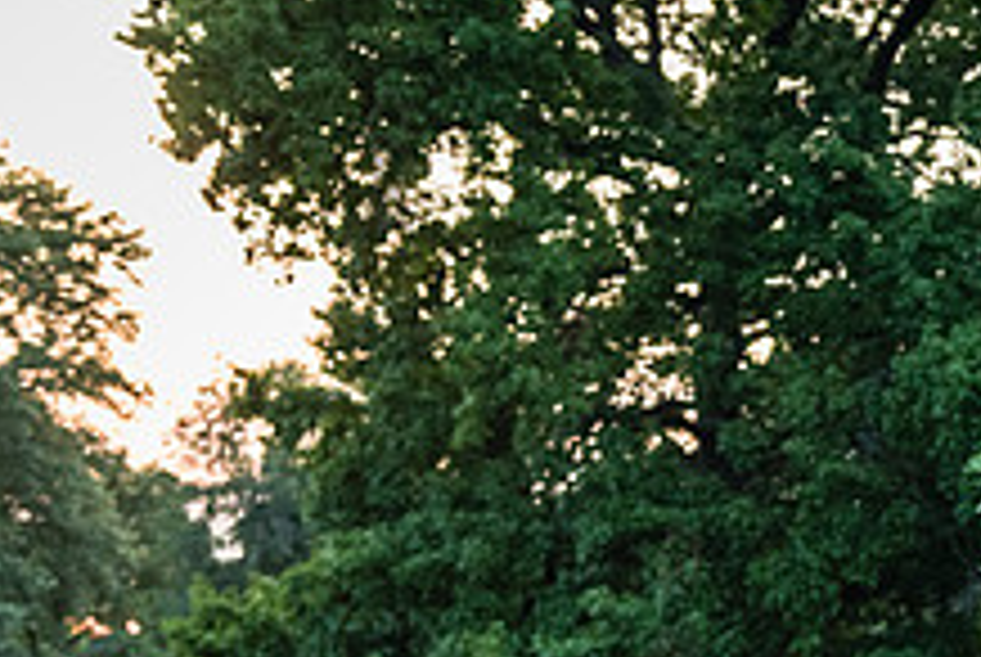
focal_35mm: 101
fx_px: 2756
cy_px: 808
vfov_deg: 13.2
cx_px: 1256
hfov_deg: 18.8
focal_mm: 38
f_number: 3.5
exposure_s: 1/320
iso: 4000
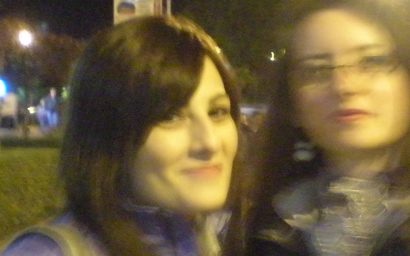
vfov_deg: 12.8
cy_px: 200
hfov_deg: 20.3
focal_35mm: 102
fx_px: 1140
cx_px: 281
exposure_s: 1/4.4
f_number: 3.1
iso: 800
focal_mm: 6.3
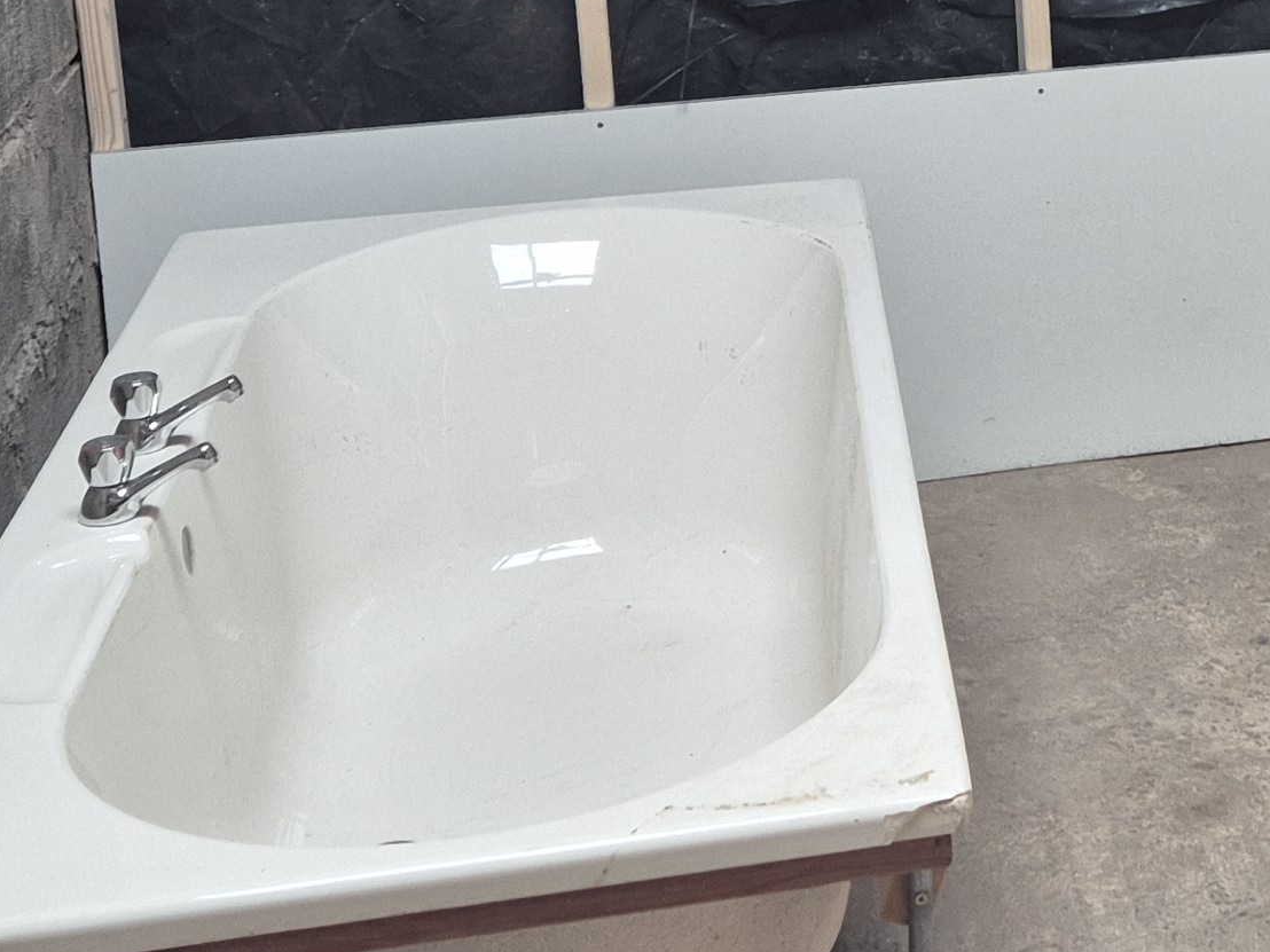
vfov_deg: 17.1
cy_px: -142
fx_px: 3045
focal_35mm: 83
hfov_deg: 22.2
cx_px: 1426
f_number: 1.8
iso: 125
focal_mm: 5.4
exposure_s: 1/180
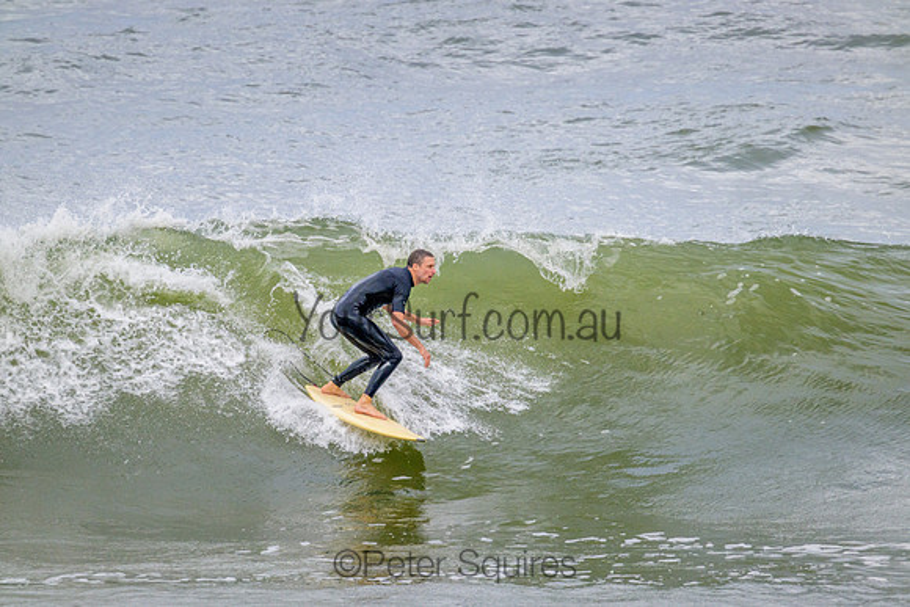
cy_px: 304
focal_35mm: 800
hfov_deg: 2.6
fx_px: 20226
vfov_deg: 1.7
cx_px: 455
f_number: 11
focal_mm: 800
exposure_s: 1/2000
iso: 1100
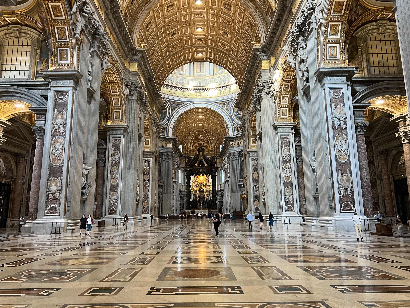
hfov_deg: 61.7
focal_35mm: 29
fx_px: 344
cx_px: 201
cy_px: 141
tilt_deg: +8.4
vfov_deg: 48.2
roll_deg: -0.4
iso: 250
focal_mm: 5.7
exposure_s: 1/50
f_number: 1.5
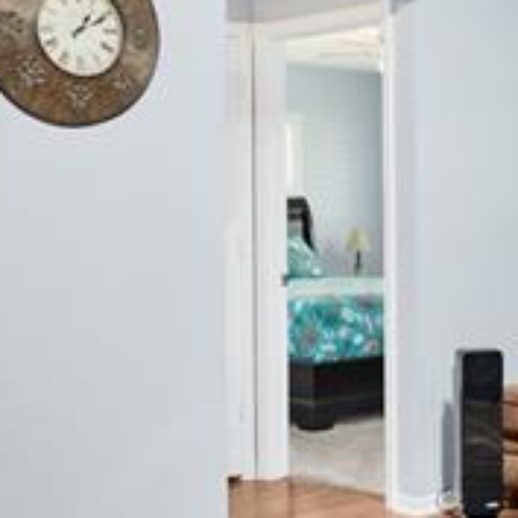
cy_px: 231
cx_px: 568
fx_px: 1168
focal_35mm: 69
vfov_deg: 25.0
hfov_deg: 23.5
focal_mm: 14
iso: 500
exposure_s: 1/2.5
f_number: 7.1
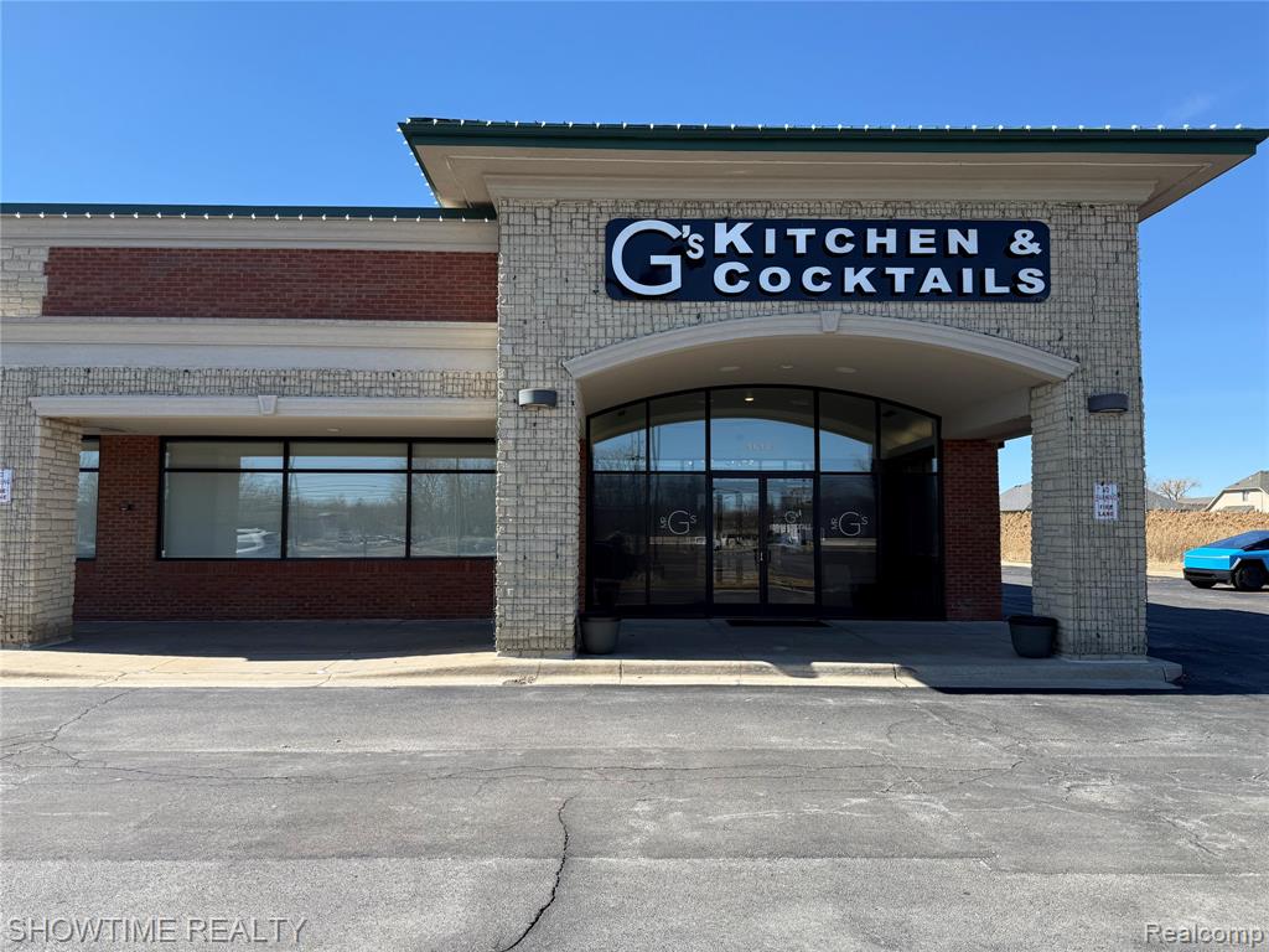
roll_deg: -0.4
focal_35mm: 24
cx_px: 634
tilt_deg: +3.1
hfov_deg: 71.6
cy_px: 476
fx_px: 880
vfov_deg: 56.8
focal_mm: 6.76
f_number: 1.78
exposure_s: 1/2370
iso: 80
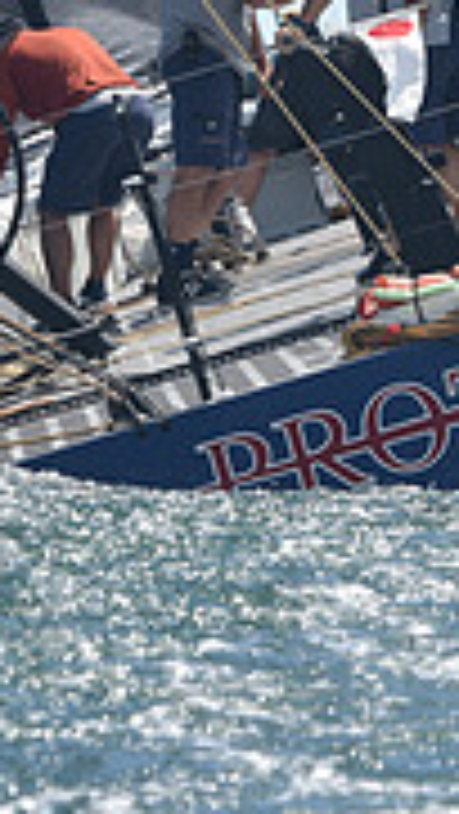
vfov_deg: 4.6
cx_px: 364
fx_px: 10177
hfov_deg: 2.6
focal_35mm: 471
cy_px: 151
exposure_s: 1/800
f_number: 6.3
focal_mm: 140
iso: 320
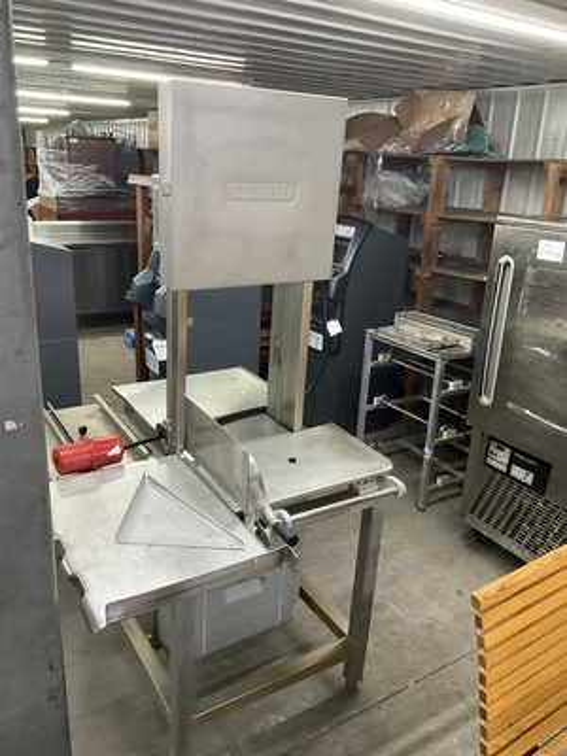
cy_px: 378
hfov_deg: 48.2
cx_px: 284
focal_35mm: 29
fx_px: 633
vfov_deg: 61.7
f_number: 1.8
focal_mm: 3
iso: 125
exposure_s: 1/60
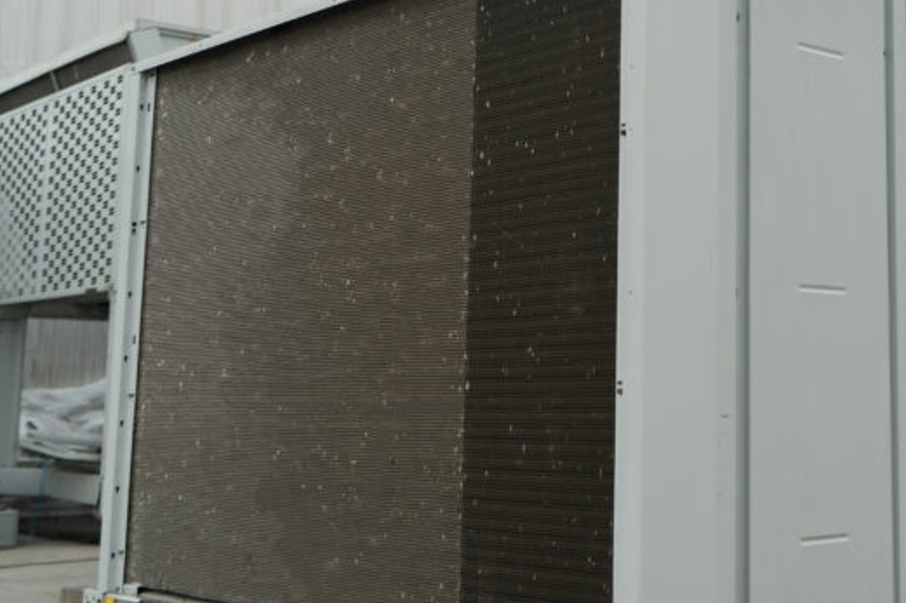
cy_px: 201
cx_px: 816
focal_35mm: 57
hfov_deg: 33.2
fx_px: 1434
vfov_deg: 23.7
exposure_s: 1/800
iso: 500
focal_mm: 29
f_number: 4.5
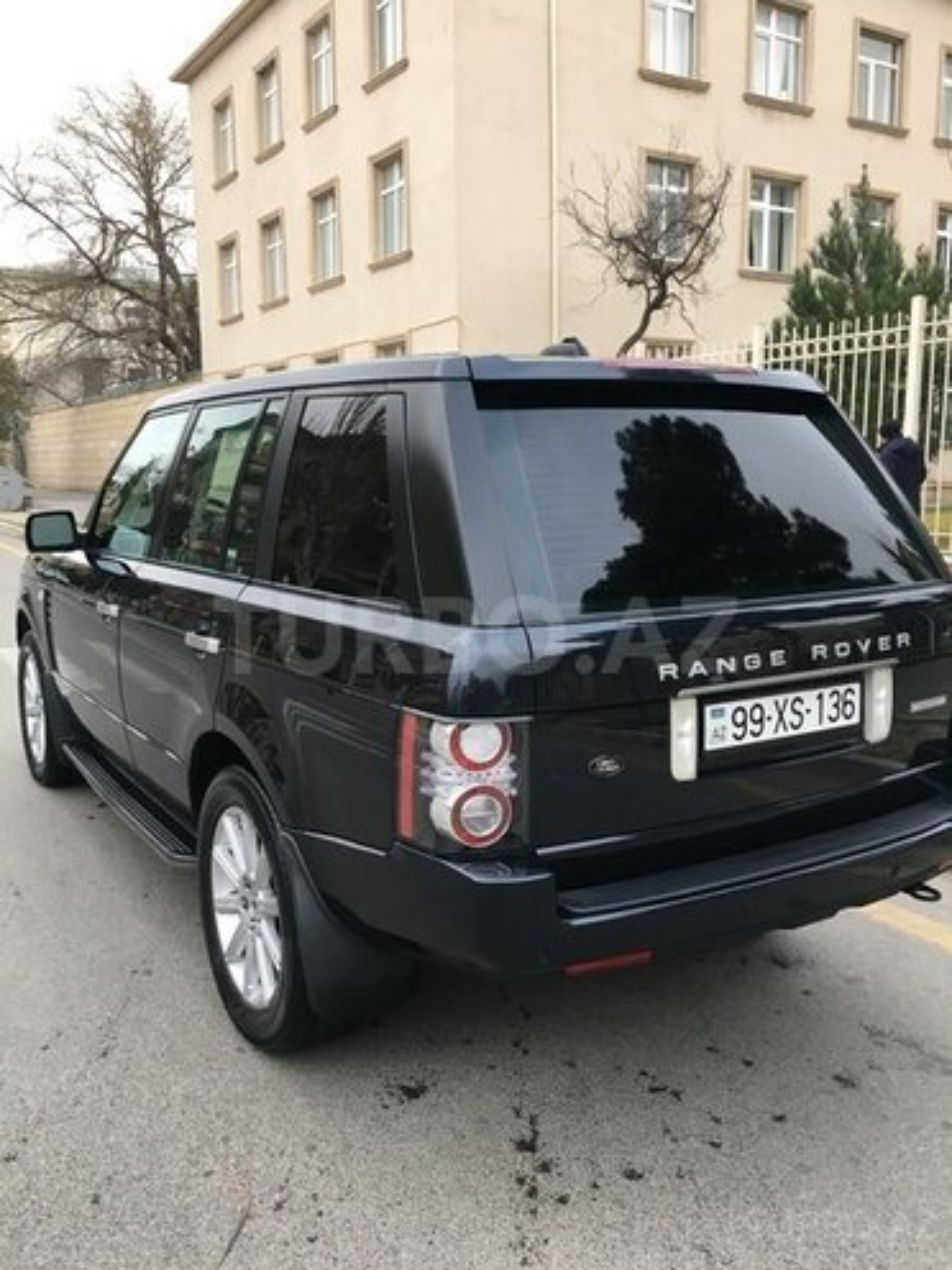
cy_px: 635
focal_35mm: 29
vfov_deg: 61.7
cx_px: 476
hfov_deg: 48.2
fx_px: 1063
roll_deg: +0.6
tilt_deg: -8.9
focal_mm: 4.15
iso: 25
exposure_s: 1/33
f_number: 2.2
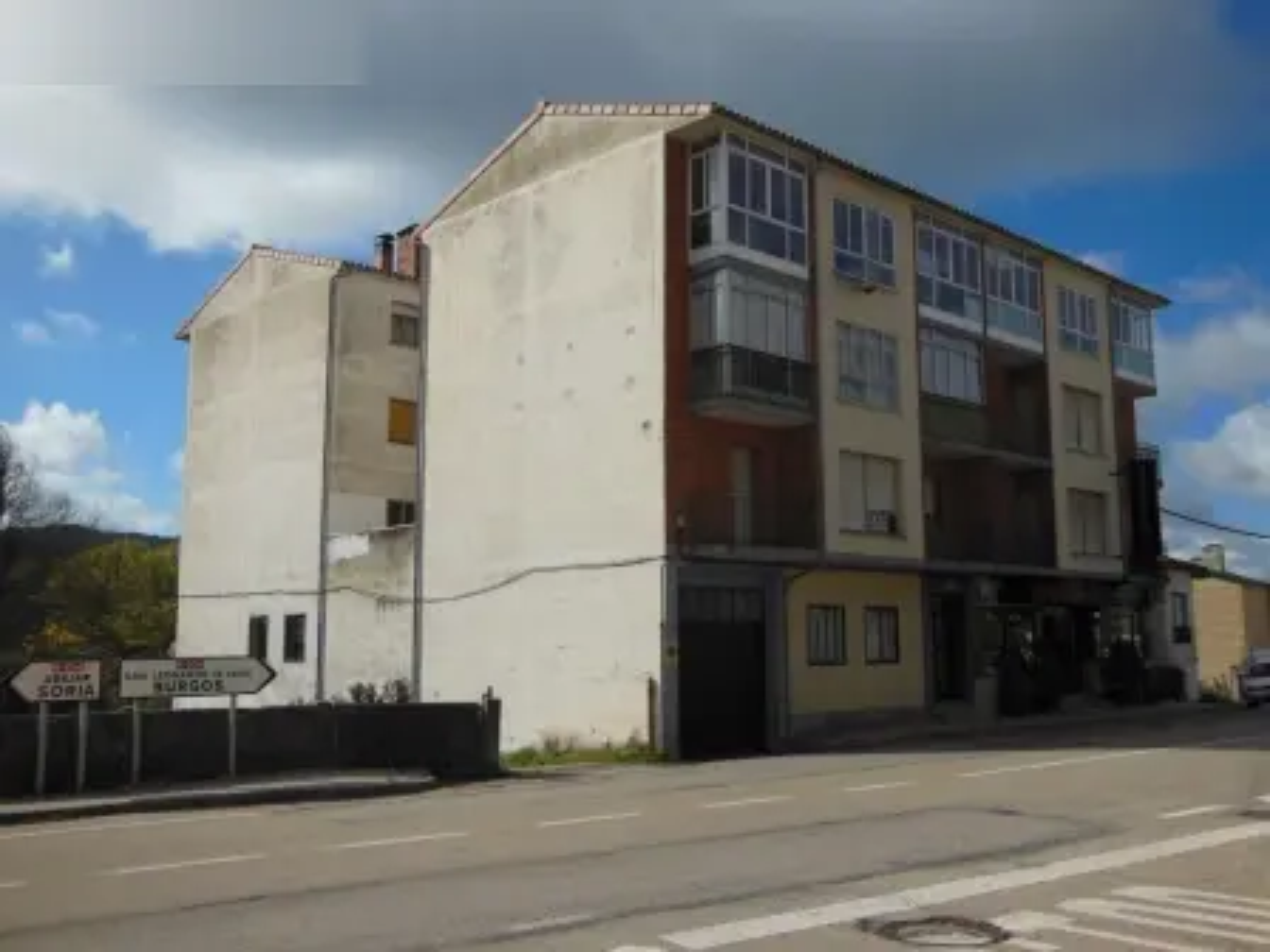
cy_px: 476
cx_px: 635
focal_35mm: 34
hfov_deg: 54.0
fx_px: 1247
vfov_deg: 41.8
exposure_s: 1/800
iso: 200
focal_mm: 6
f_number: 7.8
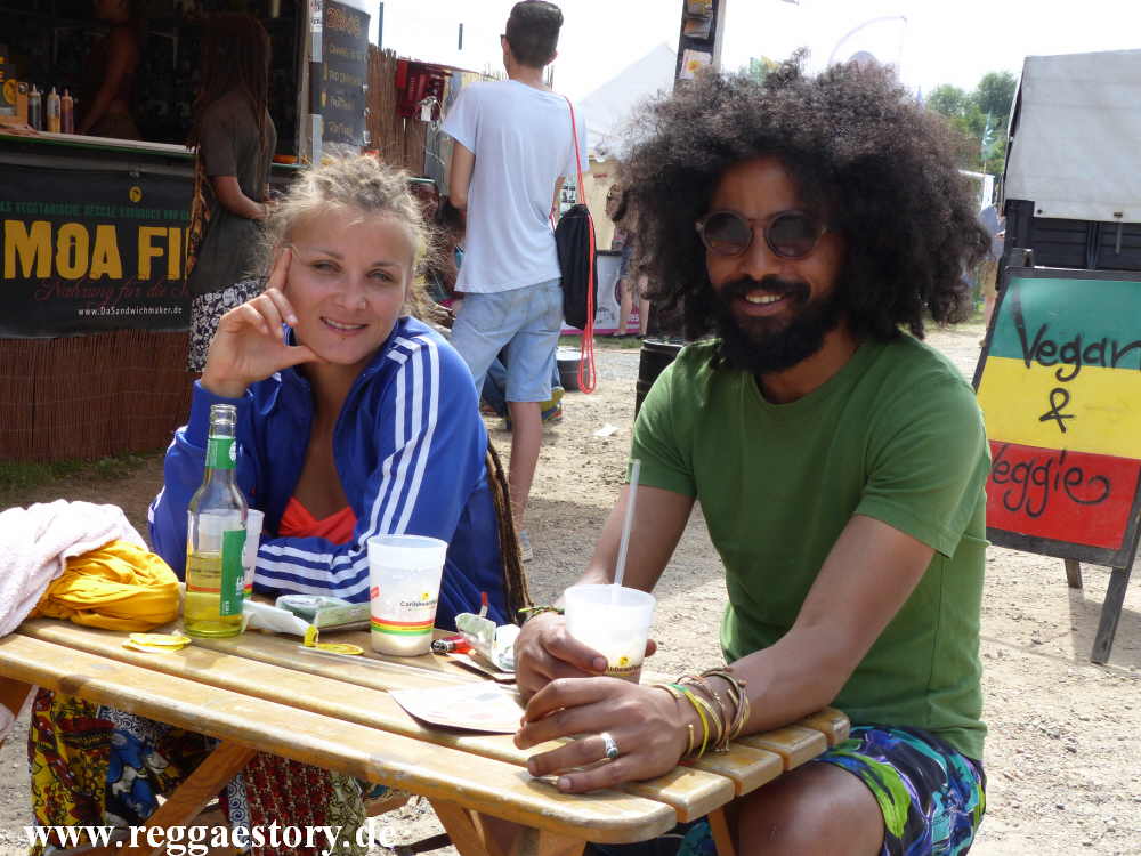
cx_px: 570
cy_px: 428
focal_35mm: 50
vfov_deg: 29.1
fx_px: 1648
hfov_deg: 38.2
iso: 100
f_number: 4
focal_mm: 9.1
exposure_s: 1/400
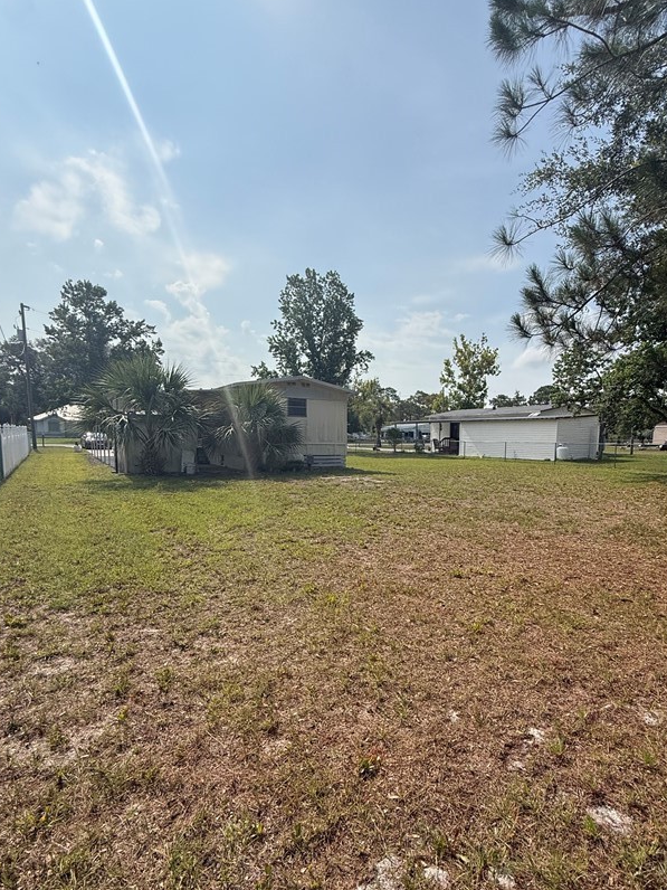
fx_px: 462
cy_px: 498
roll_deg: -1.4
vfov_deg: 87.4
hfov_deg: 71.5
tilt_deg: -6.8
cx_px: 359
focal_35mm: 18
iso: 50
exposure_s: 1/3891
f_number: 2.2
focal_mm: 2.22
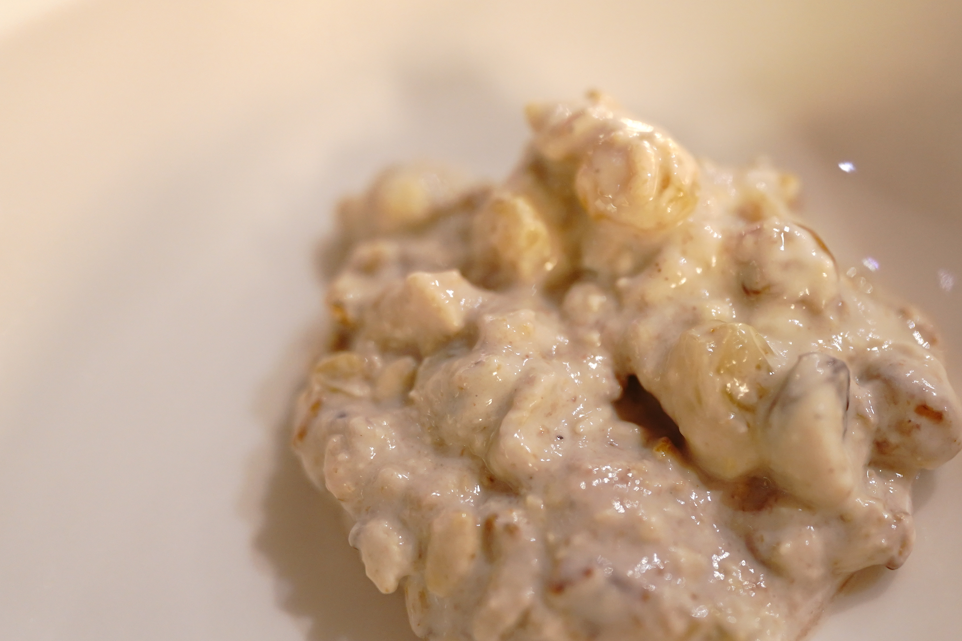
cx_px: 627
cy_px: 411
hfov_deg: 52.3
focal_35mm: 36
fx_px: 962
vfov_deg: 36.6
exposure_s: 1/30
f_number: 1.8
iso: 1600
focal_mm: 20
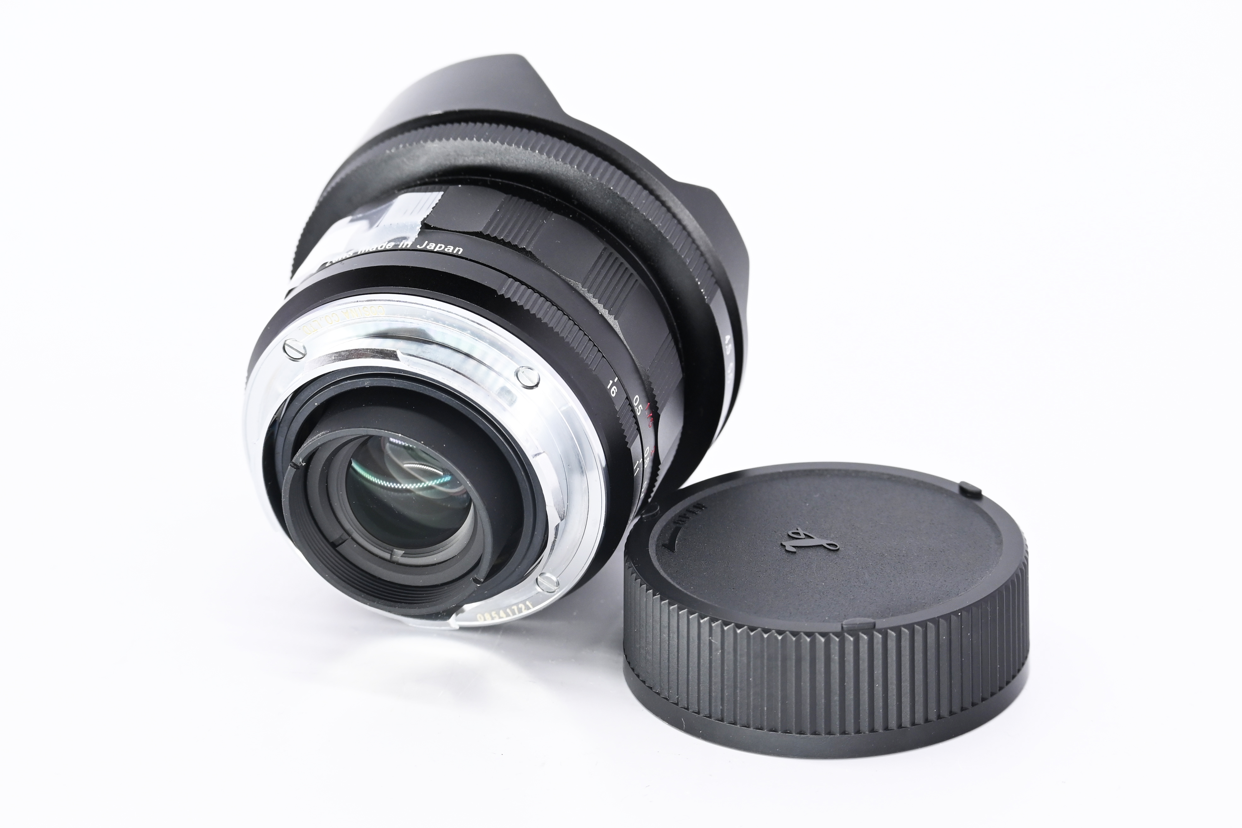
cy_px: 414
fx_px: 3967
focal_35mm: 115
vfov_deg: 11.9
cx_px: 621
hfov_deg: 17.8
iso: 500
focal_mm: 77
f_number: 9
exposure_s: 1/125
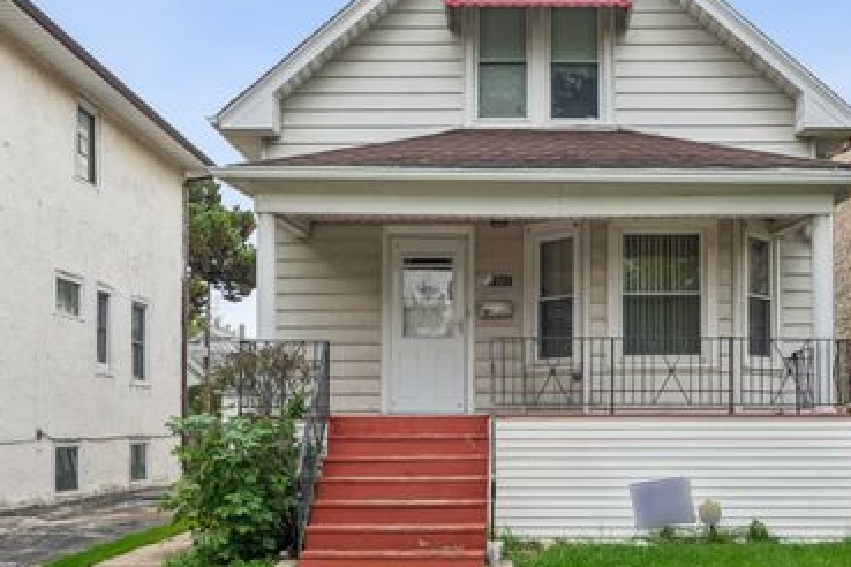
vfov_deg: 31.7
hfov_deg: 46.2
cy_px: 209
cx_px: 498
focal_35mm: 42
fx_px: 993
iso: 200
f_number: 10
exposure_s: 1/100
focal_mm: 21
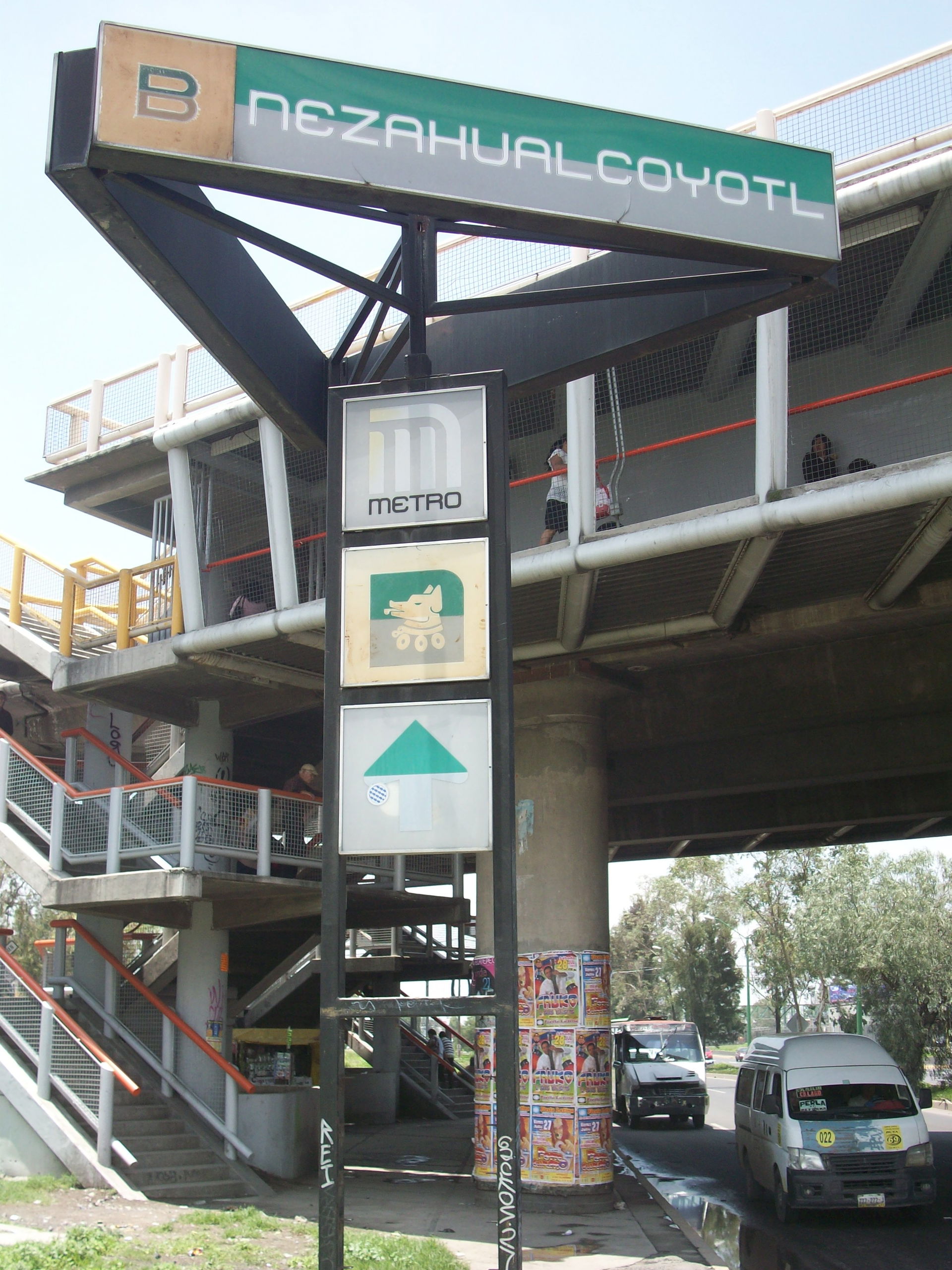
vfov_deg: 44.8
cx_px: 476
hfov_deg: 34.3
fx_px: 1540
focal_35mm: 42
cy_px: 635
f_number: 3.2
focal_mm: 7.1
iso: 64
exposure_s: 1/334
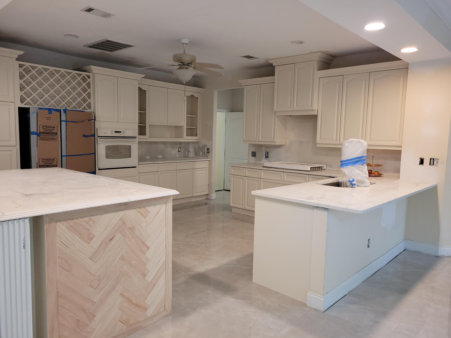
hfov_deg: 67.3
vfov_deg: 53.1
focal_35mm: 26
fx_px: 339
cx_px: 226
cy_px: 169
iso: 100
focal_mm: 5.4
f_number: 1.8
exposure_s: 1/40
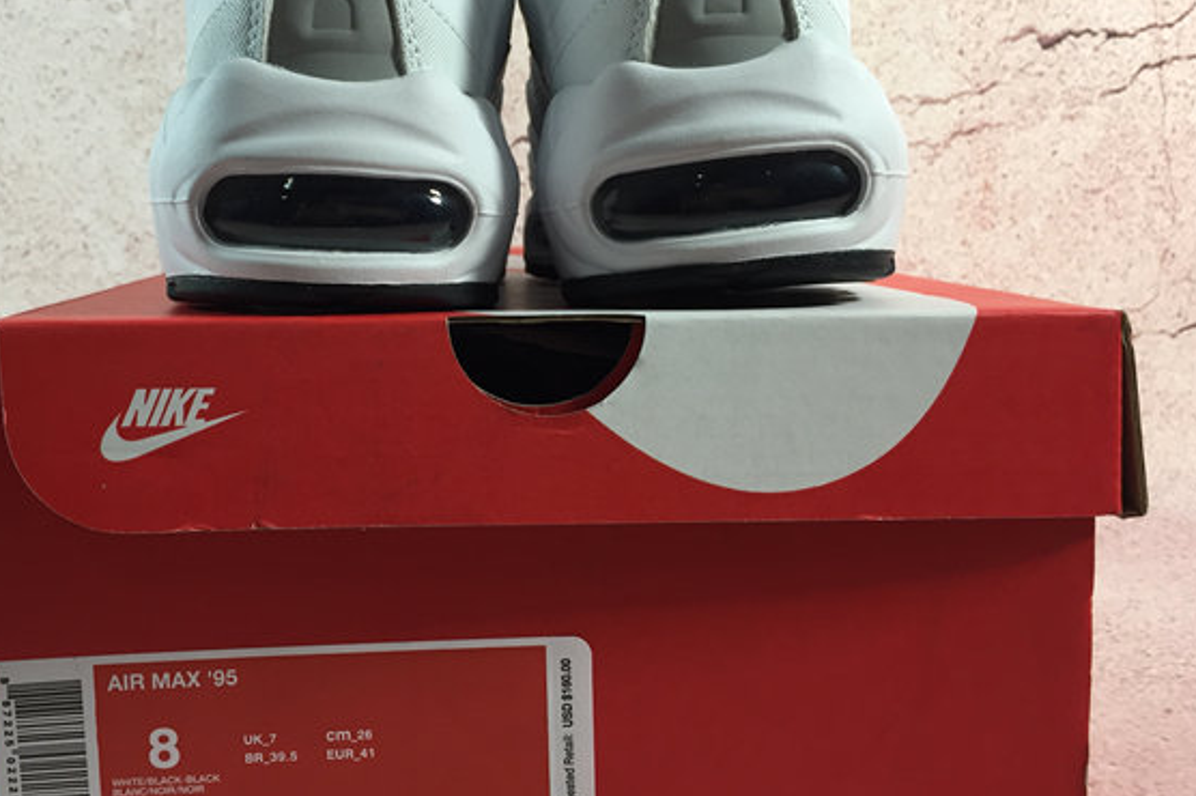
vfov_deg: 34.9
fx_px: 1262
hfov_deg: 50.4
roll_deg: +0.9
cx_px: 482
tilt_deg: -5.4
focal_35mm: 38
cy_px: 317
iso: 32
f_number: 2.2
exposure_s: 1/33
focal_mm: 4.15
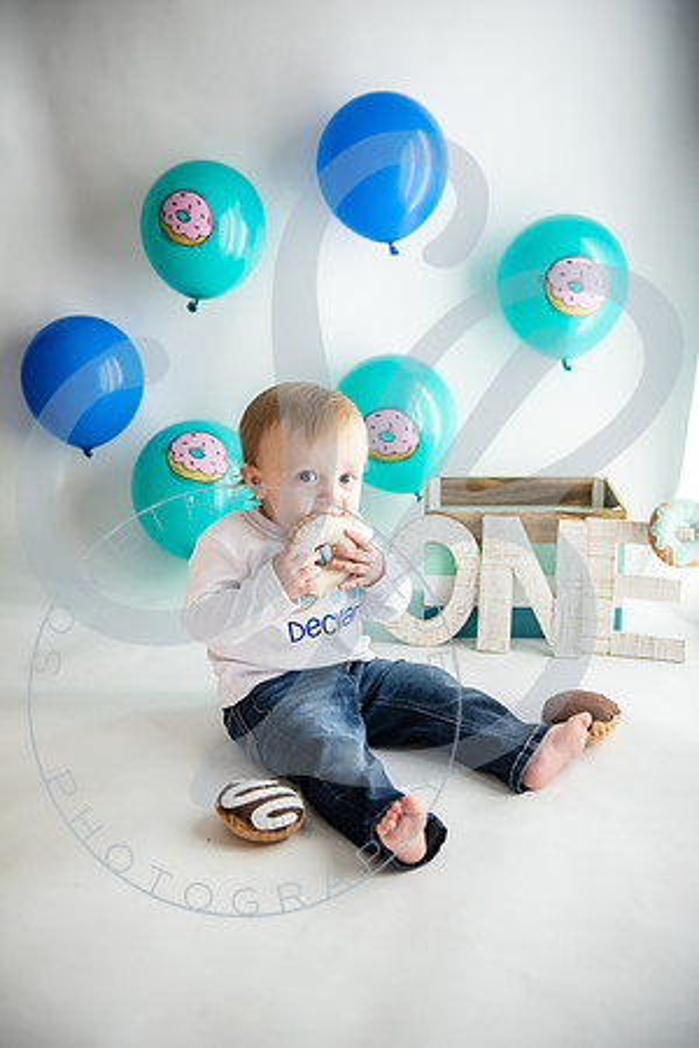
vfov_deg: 48.5
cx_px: 350
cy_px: 524
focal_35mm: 40
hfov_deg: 33.4
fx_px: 1165
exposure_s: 1/200
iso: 400
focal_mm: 40
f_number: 2.8
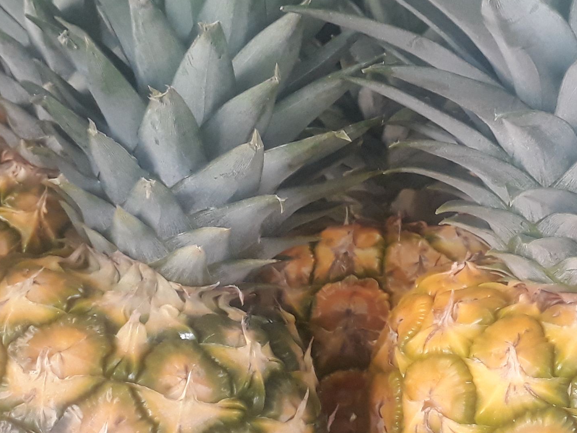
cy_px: 202
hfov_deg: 24.3
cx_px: 526
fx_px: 1300
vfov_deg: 18.9
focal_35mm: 78
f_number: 1.9
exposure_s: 1/30
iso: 200
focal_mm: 3.6
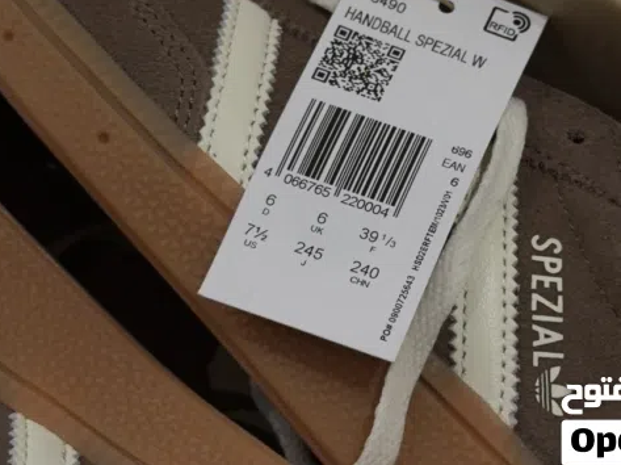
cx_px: 364
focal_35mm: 65
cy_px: 183
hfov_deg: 29.8
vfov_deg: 22.5
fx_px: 1165
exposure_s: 1/121
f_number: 1.78
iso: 50
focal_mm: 6.76
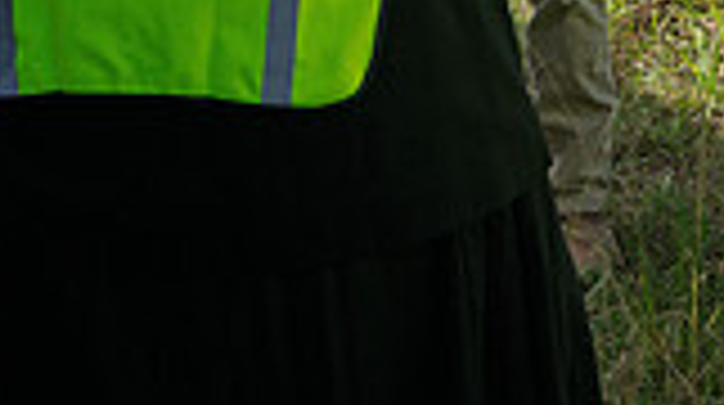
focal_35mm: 106
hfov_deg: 19.7
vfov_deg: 10.7
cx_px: 702
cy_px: -295
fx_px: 2032
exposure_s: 1/500
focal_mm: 28
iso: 200
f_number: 9
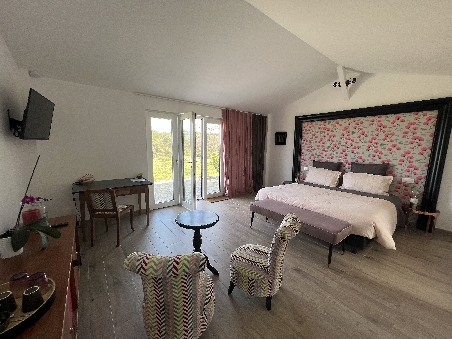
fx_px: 170
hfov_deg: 106.2
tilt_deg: -8.4
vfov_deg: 89.9
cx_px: 226
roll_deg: -1.3
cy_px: 170
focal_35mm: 13
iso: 32
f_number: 1.8
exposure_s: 1/101
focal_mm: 1.57
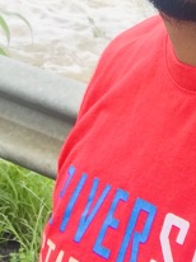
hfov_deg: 13.3
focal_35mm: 109
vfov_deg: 16.7
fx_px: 825
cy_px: -109
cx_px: 211
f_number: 2.2
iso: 25
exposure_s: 1/123
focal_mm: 2.87
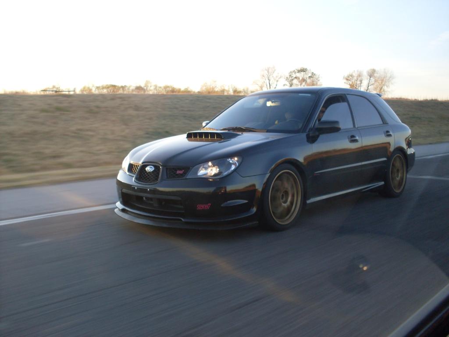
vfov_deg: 37.7
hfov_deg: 49.0
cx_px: 224
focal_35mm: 38
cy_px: 168
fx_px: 493
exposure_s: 1/125
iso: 80
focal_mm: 6.3
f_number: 2.8
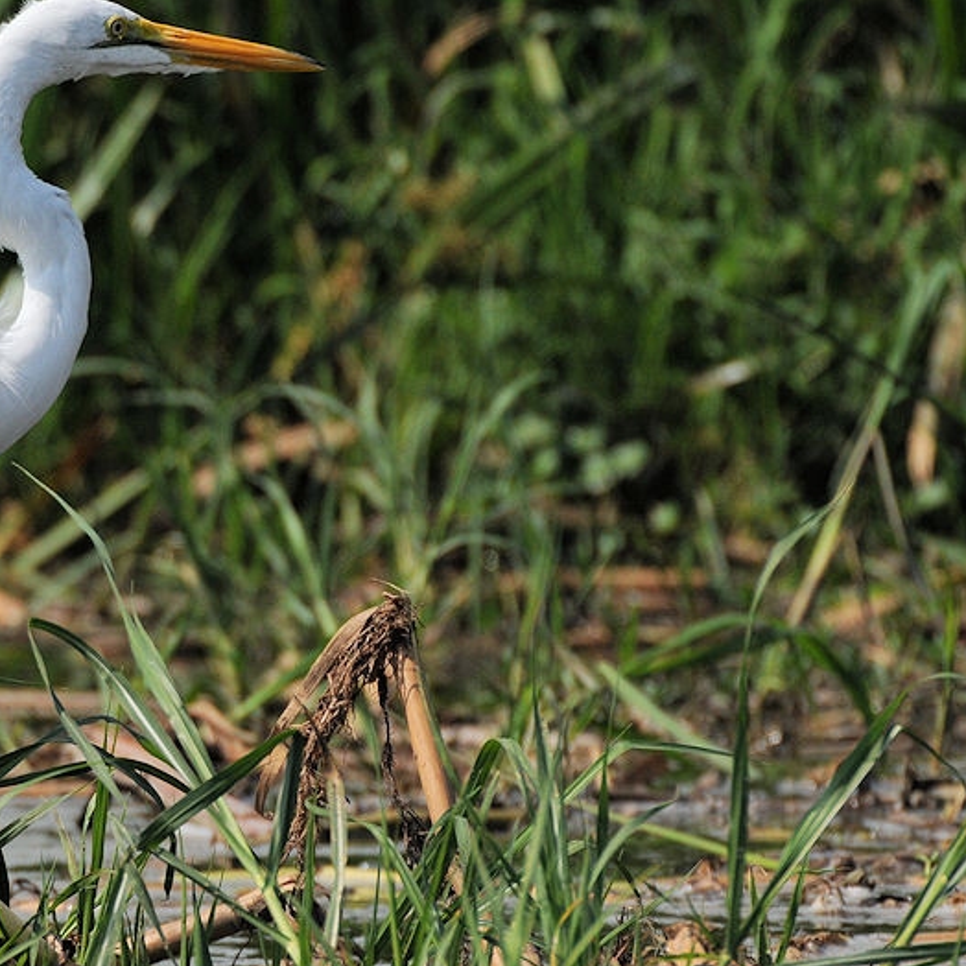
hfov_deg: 1.1
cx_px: 101
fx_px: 51084
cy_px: 418
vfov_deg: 1.1
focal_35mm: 1618
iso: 400
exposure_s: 1/1000
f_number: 10
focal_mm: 650
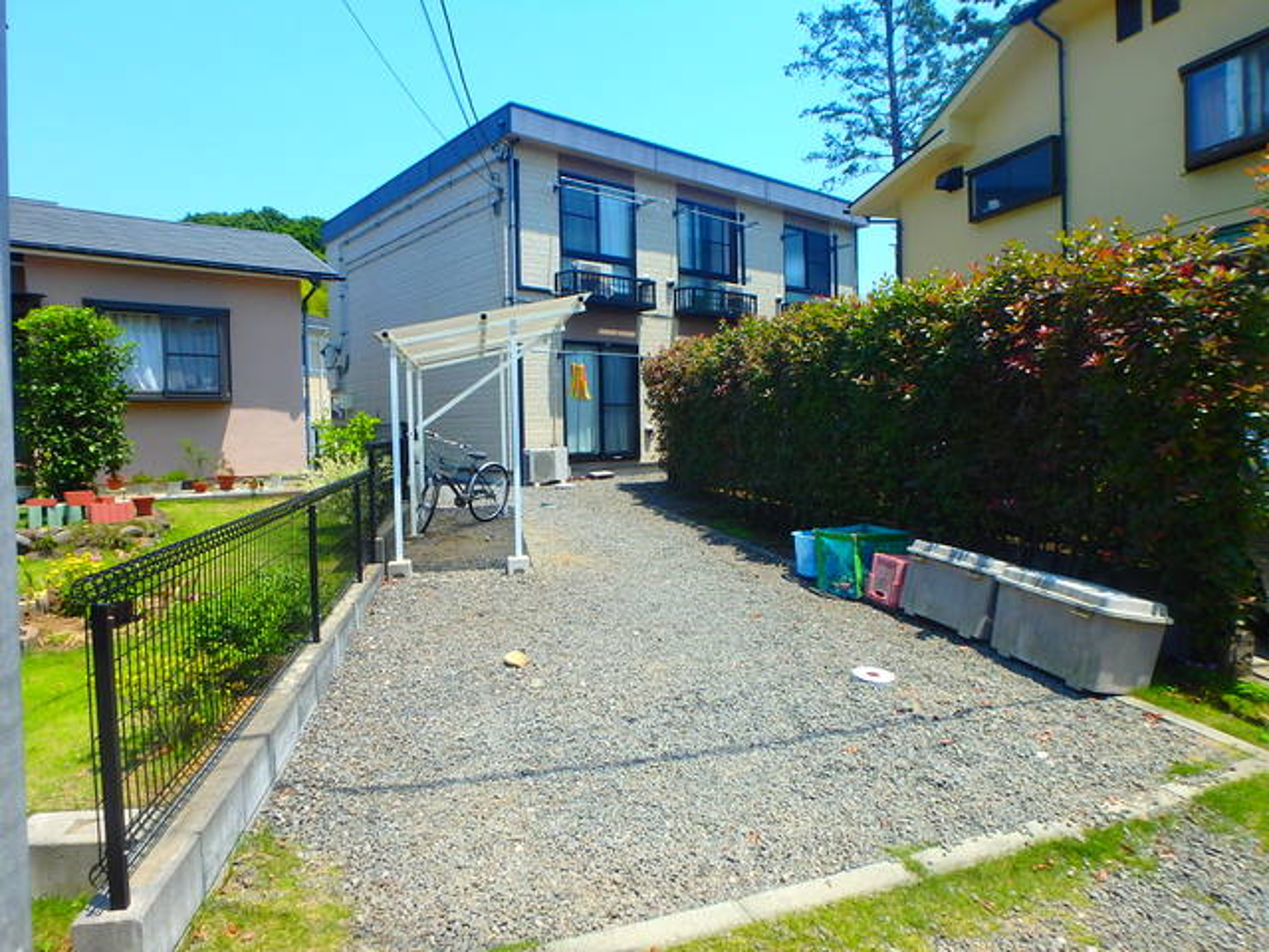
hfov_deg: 79.0
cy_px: 476
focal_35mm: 21
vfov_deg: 63.4
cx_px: 634
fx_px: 770
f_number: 3.5
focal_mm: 3.7
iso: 125
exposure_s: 1/800
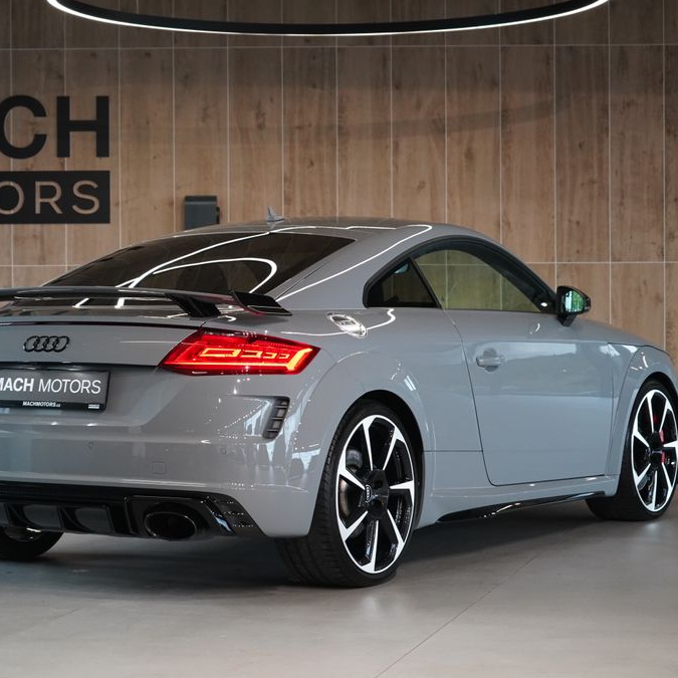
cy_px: 340
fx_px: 1972
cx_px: 291
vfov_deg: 19.5
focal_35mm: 89
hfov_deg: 19.5
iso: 4000
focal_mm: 69
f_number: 5.6
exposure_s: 1/160
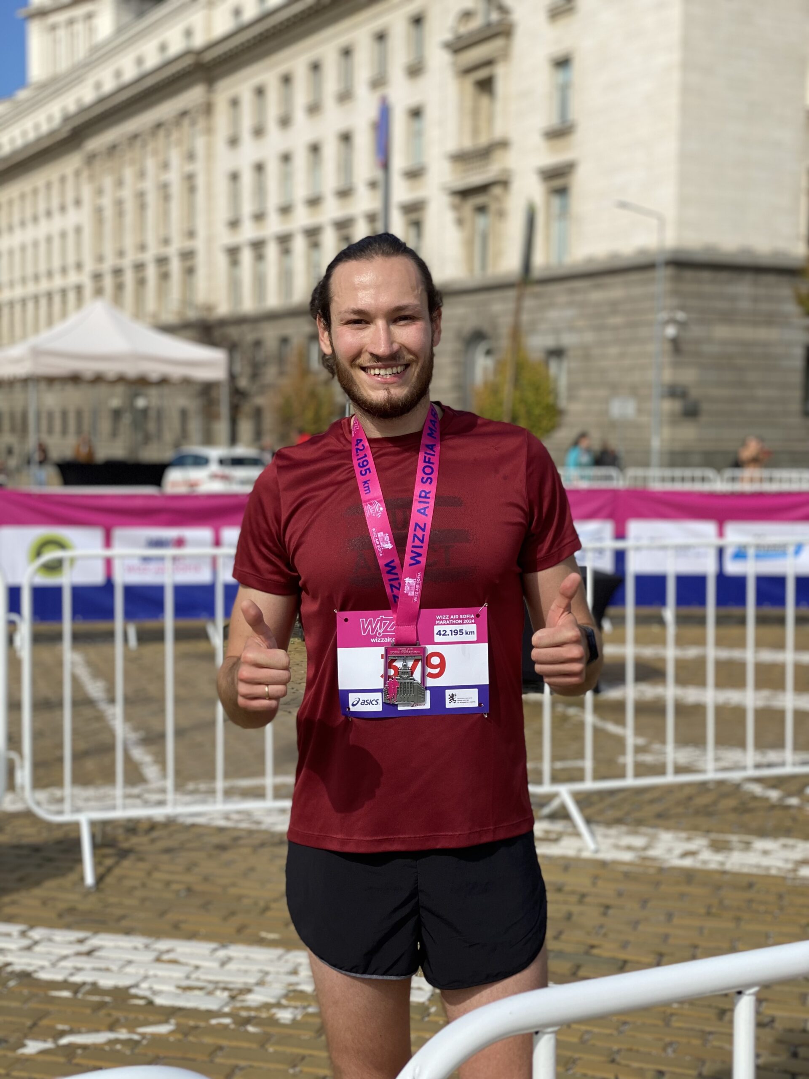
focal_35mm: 52
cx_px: 404
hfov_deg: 28.0
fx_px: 1620
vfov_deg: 36.8
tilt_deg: -2.4
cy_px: 540
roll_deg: -1.4
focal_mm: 6
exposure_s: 1/1712
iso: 20
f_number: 2
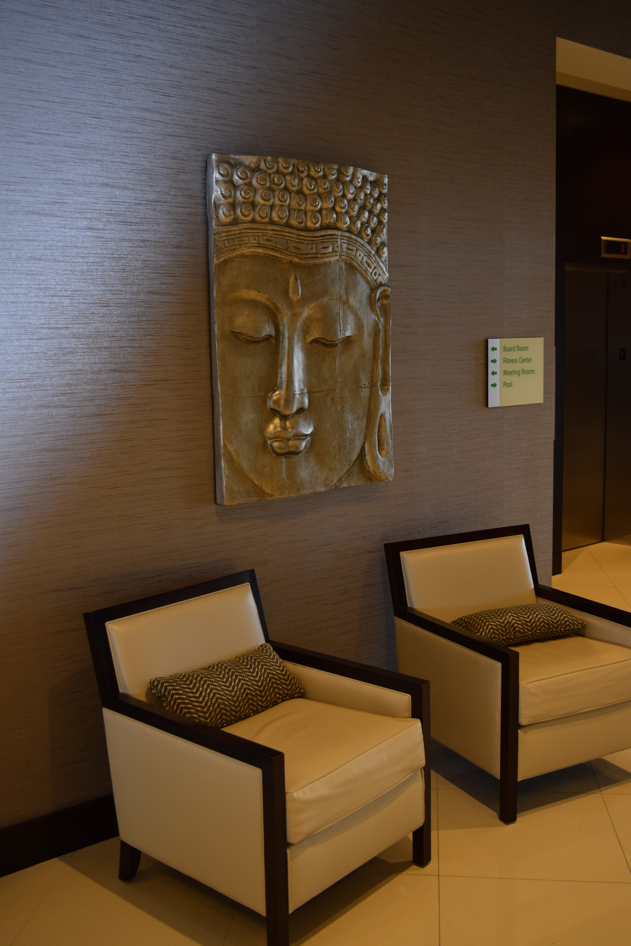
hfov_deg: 36.9
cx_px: 316
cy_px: 473
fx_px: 946
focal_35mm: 36
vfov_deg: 53.1
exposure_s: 1/100
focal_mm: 24
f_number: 5
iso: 800
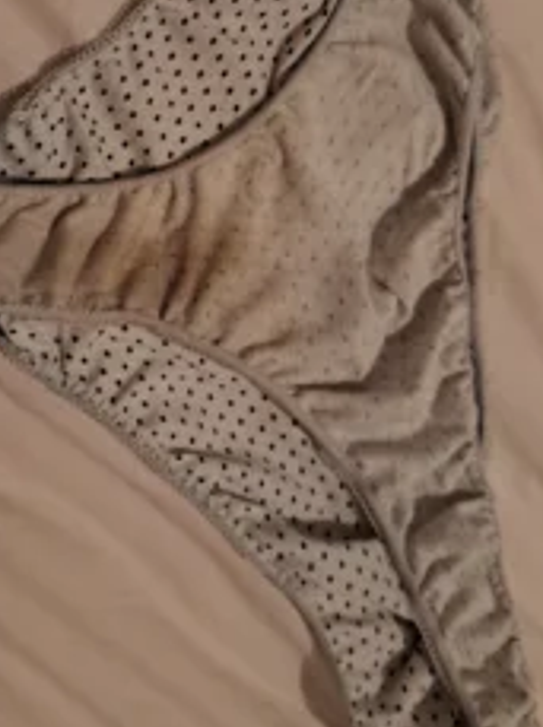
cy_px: 244
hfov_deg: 33.9
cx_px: 178
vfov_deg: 44.2
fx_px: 881
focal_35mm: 42
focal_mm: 5.23
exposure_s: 1/25
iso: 320
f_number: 1.8
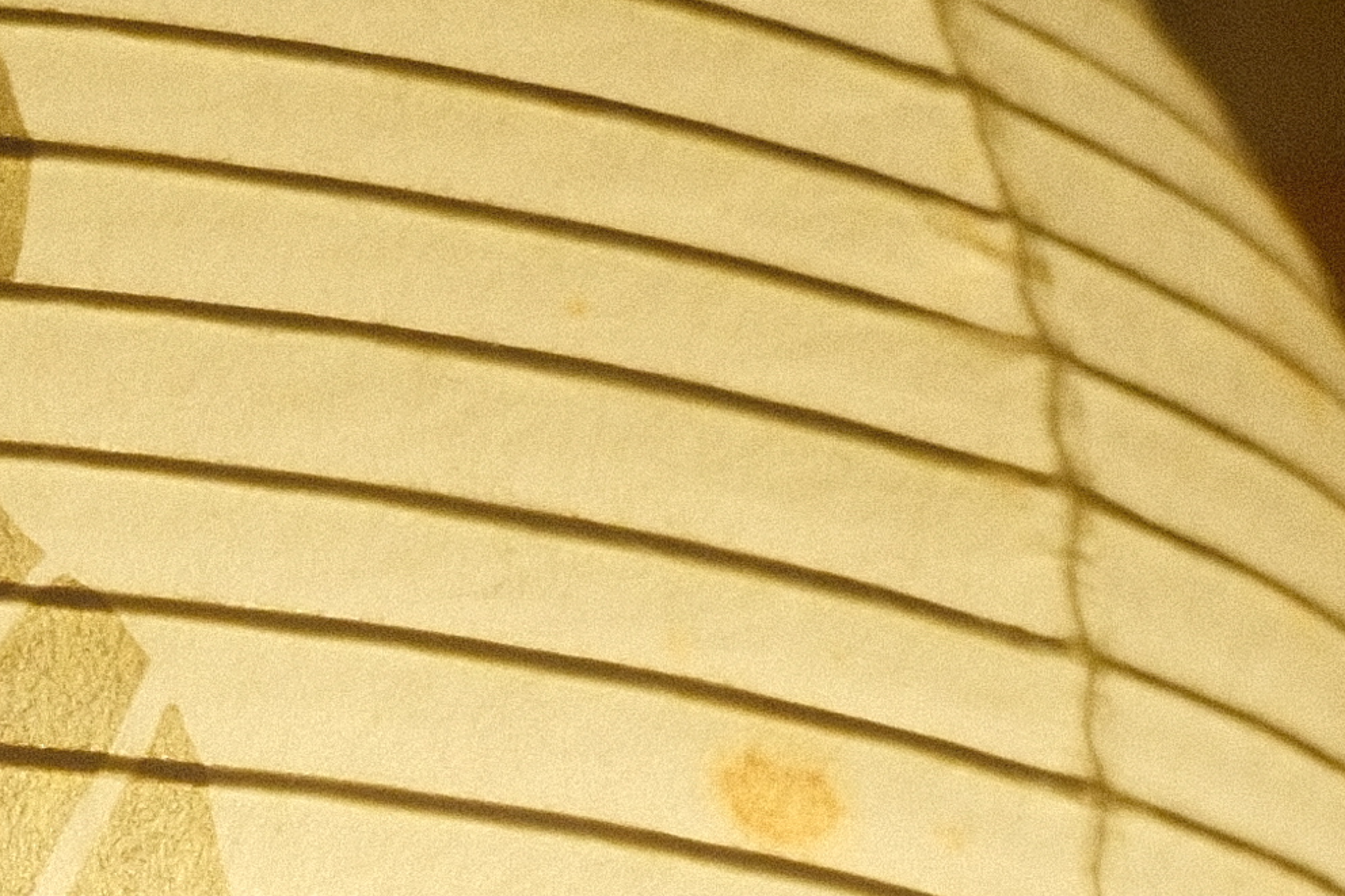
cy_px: 1929
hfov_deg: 6.8
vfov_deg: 4.5
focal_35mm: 302
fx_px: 11280
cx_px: 606
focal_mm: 32.3
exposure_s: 1/200
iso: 640
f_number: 3.8
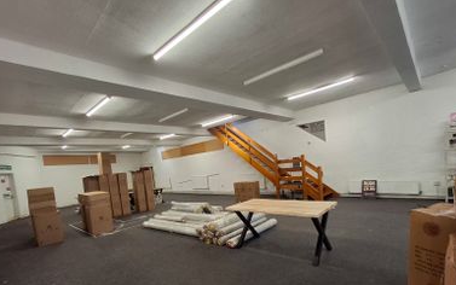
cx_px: 231
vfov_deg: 64.1
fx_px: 224
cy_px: 179
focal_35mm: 18
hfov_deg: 91.1
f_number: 2.2
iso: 100
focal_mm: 1.64
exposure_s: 1/50
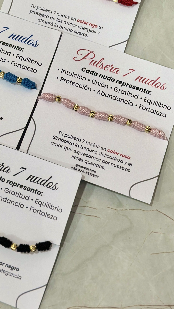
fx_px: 583
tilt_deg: -74.5
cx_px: 44
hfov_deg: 16.9
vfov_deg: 29.6
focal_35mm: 71
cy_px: 109
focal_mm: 6.86
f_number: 1.78
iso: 80
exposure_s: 1/60
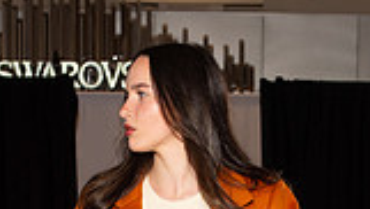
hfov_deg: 9.4
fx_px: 2239
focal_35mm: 228
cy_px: 491
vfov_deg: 5.2
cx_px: 171
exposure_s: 1/250
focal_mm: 78
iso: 800
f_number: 9
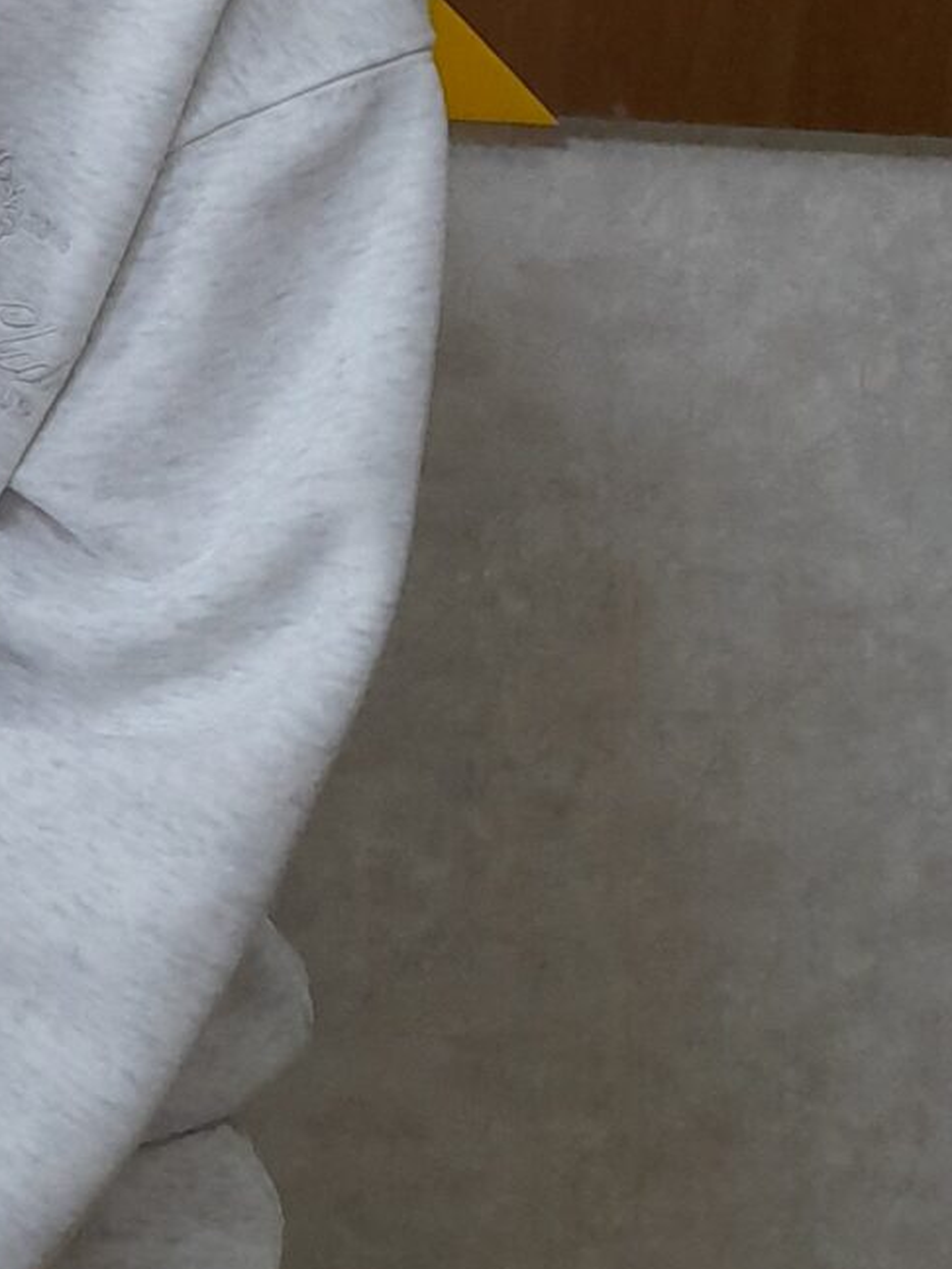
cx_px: -807
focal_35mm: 99
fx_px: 3628
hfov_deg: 13.3
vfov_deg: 18.6
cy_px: -336
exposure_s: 1/60
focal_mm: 4.6
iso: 160
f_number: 2
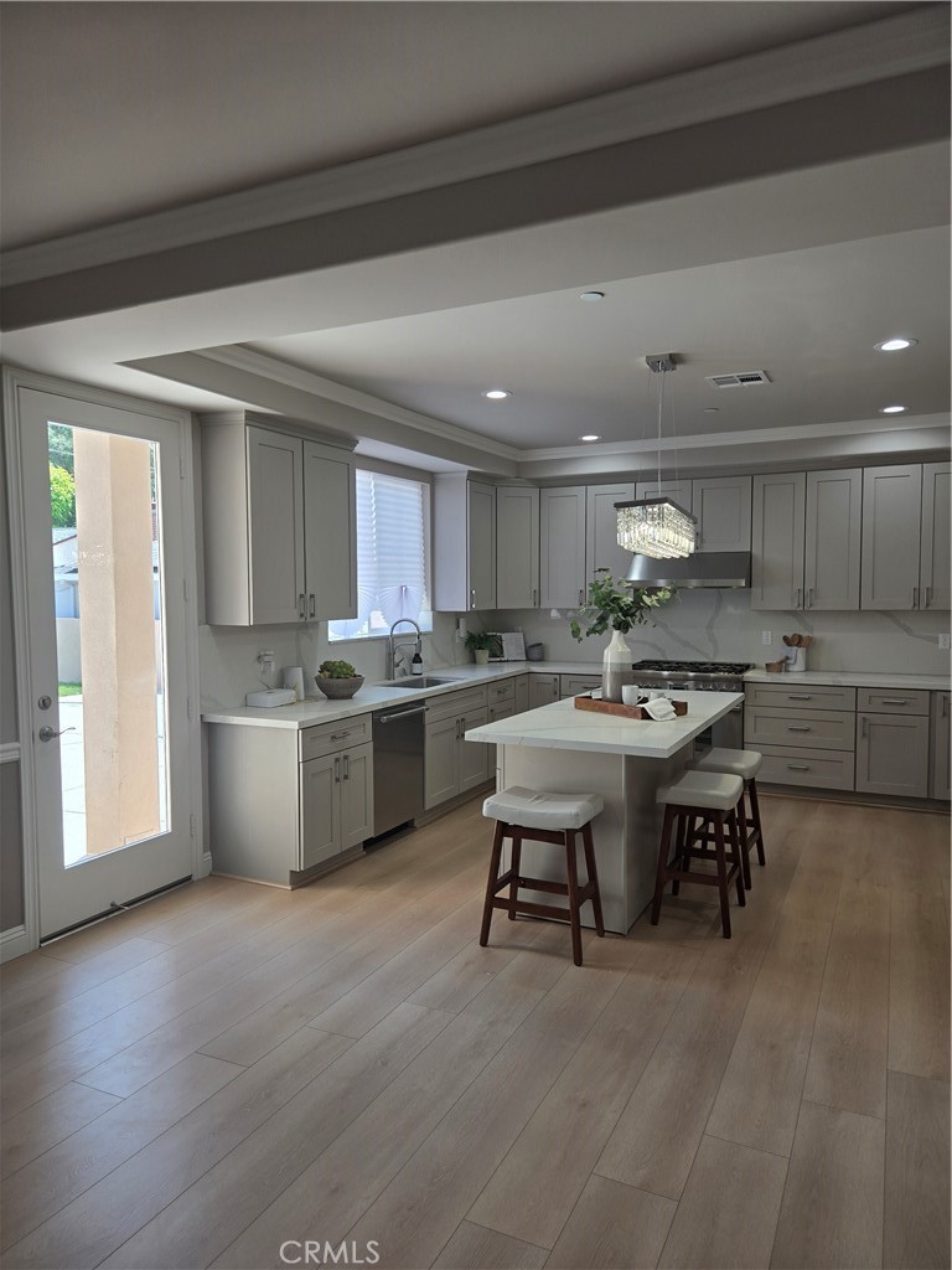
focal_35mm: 23
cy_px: 635
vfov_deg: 73.9
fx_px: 843
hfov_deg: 58.9
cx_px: 476
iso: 25
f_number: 1.8
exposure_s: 1/164
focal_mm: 5.4
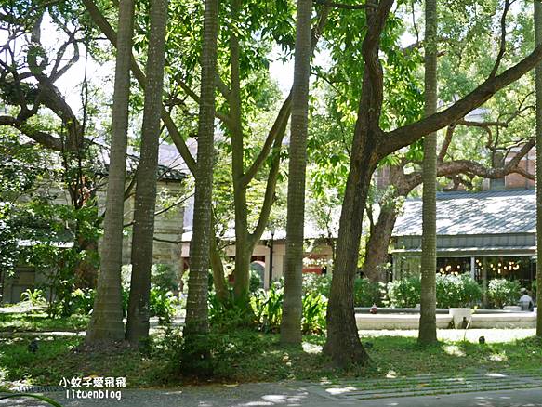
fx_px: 752
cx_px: 440
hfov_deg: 38.1
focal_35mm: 48
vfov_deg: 30.3
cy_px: 197
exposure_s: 1/500
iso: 200
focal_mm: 14
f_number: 2.5
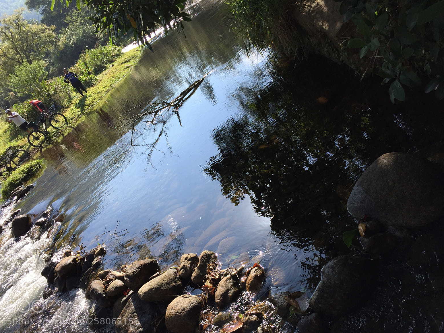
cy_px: 172
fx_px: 385
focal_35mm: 30
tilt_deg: -23.6
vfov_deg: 46.8
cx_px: 219
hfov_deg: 60.0
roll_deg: +35.9
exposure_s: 1/1199
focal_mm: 4.15
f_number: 2.2
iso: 32
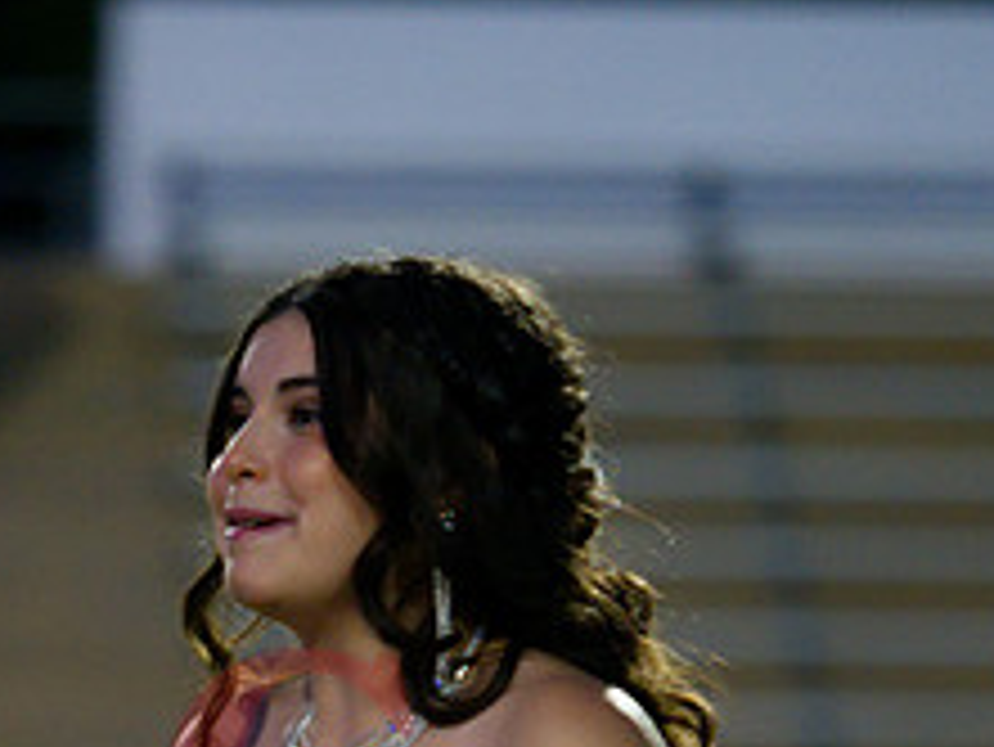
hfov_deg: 2.5
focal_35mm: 788
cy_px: 970
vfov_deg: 1.9
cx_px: 90
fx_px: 22640
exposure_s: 1/160
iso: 3200
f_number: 2.8
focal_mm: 150
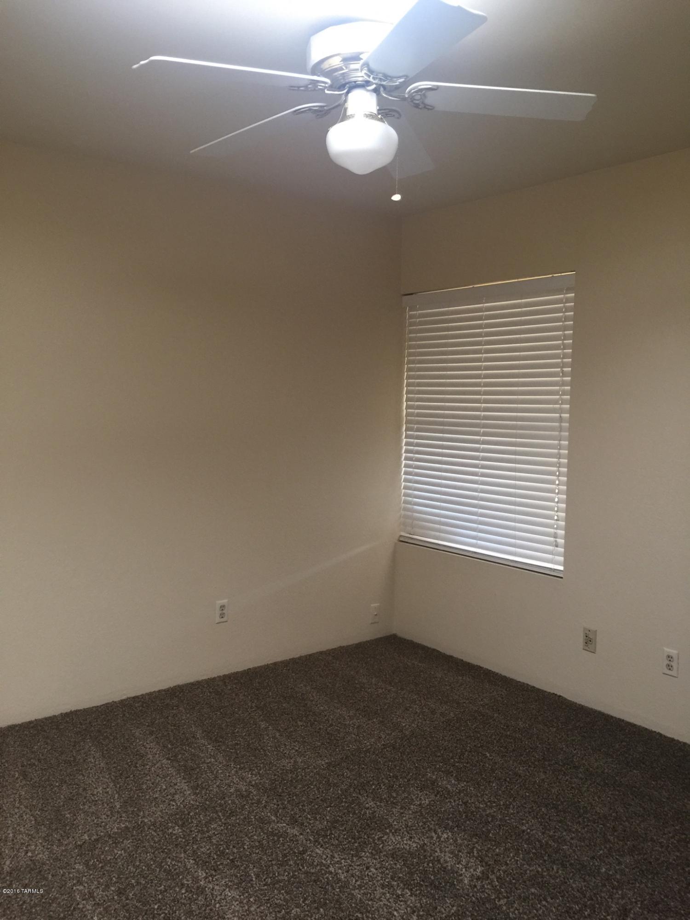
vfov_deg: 61.7
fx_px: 771
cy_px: 460
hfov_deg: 48.2
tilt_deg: -4.6
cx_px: 345
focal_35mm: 29
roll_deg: -1.1
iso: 80
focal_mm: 4.15
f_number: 2.2
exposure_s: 1/15
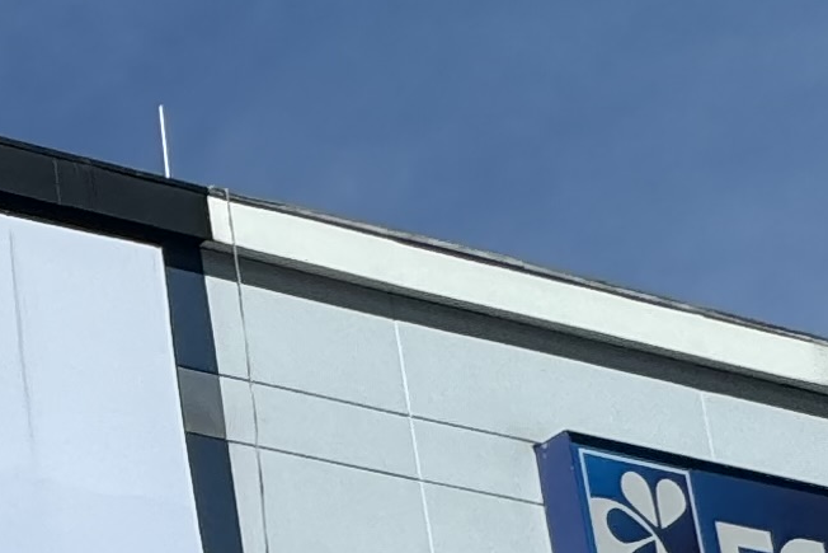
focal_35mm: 90
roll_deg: +1.6
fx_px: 2070
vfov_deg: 12.3
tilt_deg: +11.9
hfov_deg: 16.5
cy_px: 1297
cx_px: -872
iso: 50
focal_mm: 2.22
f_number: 2.2
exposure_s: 1/1672
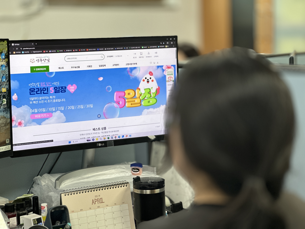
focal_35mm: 77
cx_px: 152
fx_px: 679
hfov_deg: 25.3
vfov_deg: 19.1
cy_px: 114
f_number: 2.8
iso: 125
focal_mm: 9
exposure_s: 1/60
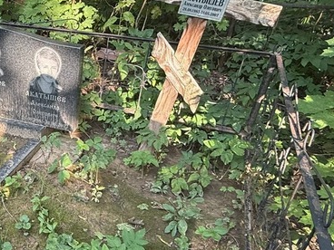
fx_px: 376
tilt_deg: -28.6
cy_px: 153
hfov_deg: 42.4
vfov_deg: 36.6
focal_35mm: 39
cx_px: 12
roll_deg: +2.4
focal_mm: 2.22
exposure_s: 1/99
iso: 125
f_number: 2.2
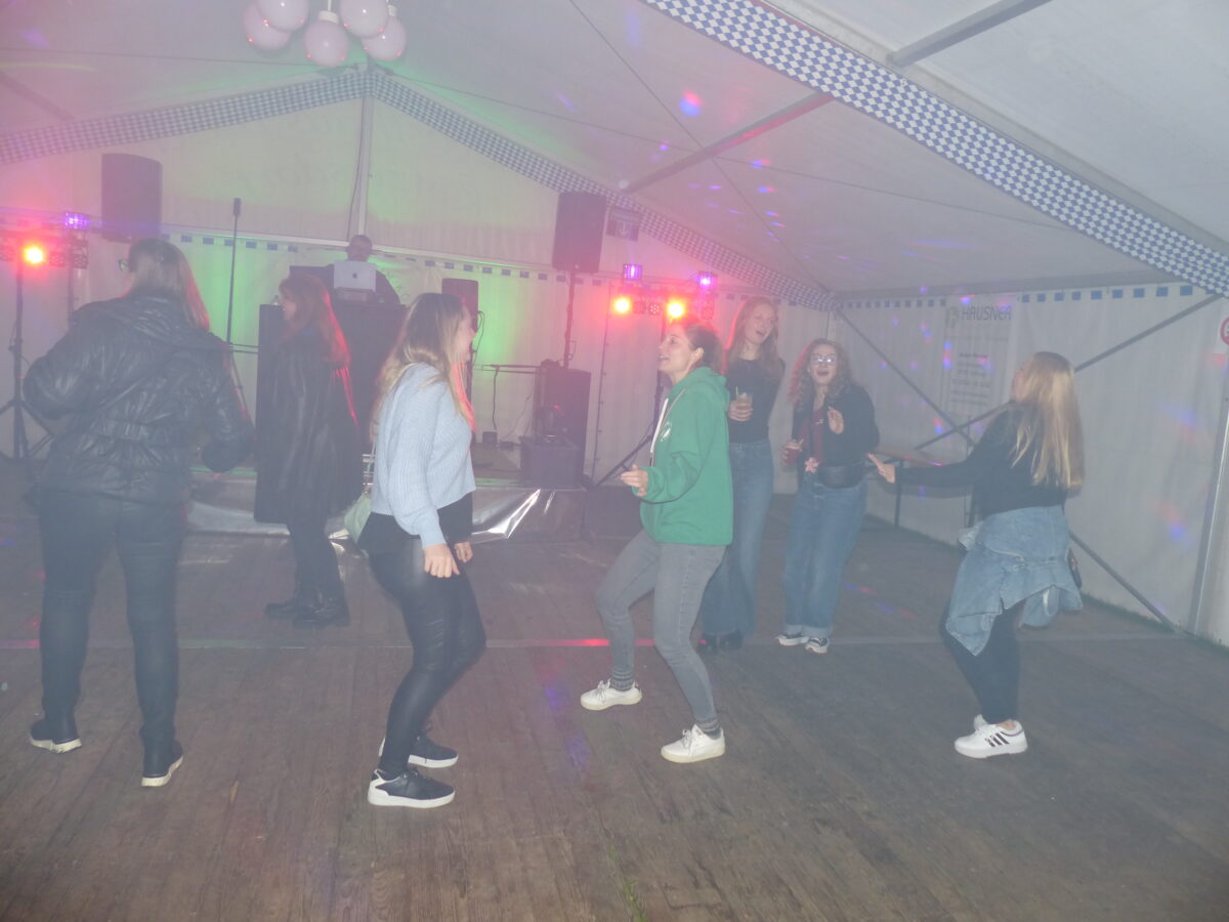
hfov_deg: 69.4
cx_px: 614
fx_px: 888
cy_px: 461
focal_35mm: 25
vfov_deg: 54.9
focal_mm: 4.5
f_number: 2.8
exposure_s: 1/60
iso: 125
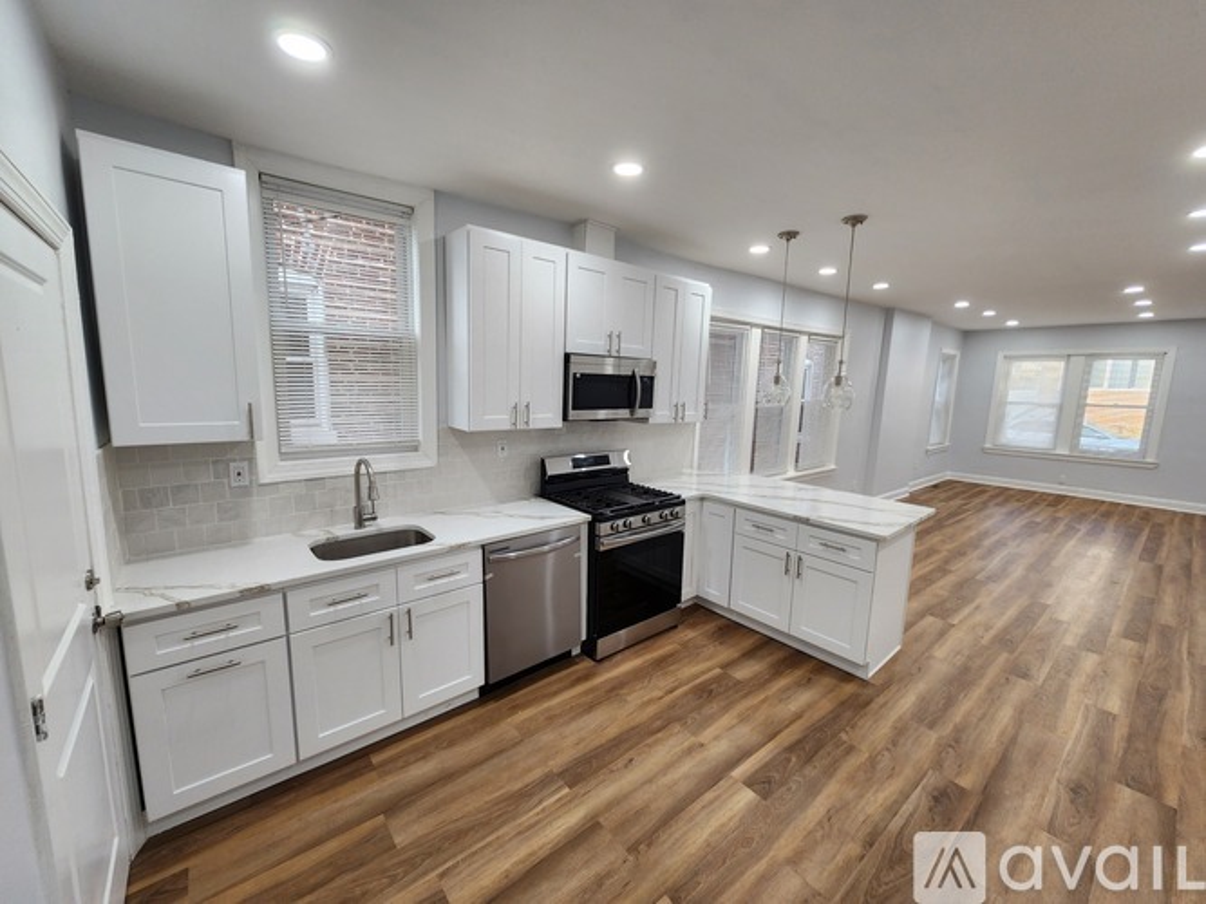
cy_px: 452
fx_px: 453
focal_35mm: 13
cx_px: 603
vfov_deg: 89.9
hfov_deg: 106.2
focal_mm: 2.2
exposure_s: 1/60
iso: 160
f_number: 2.2
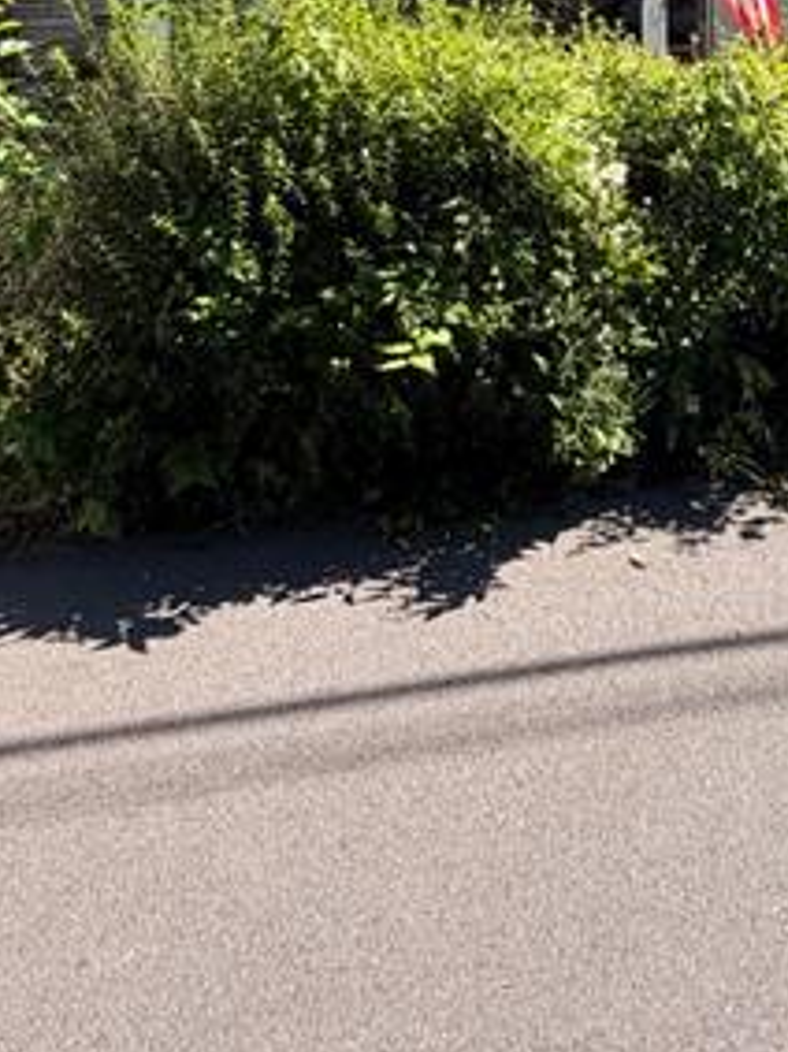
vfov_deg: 40.9
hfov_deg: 36.8
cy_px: -63
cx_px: 591
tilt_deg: -1.3
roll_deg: +0.3
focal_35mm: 38
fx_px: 1154
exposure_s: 1/613
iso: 40
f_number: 2.2
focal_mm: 2.22
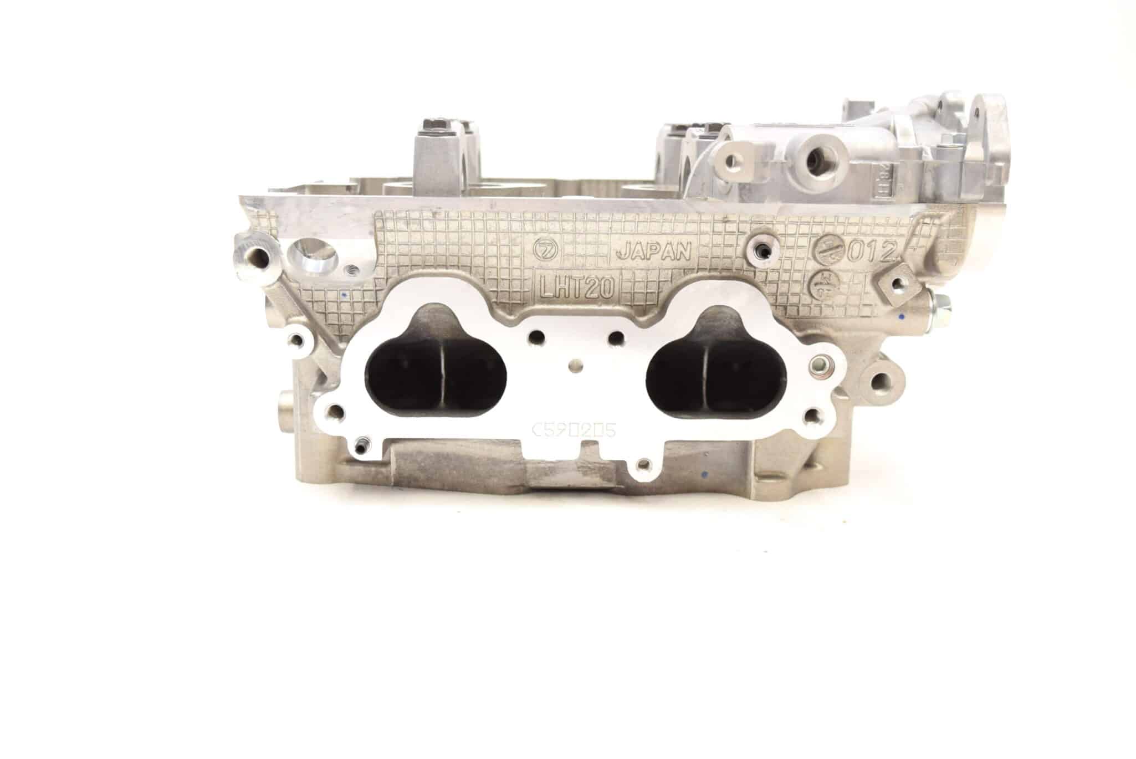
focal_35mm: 38
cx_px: 568
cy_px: 380
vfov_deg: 35.5
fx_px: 1184
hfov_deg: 51.3
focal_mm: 25
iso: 400
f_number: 5
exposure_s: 1/100
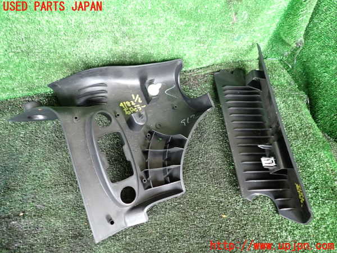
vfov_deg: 54.9
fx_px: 243
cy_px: 126
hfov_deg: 69.4
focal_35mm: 25
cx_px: 168
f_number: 2
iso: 320
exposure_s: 1/30
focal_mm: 4.5
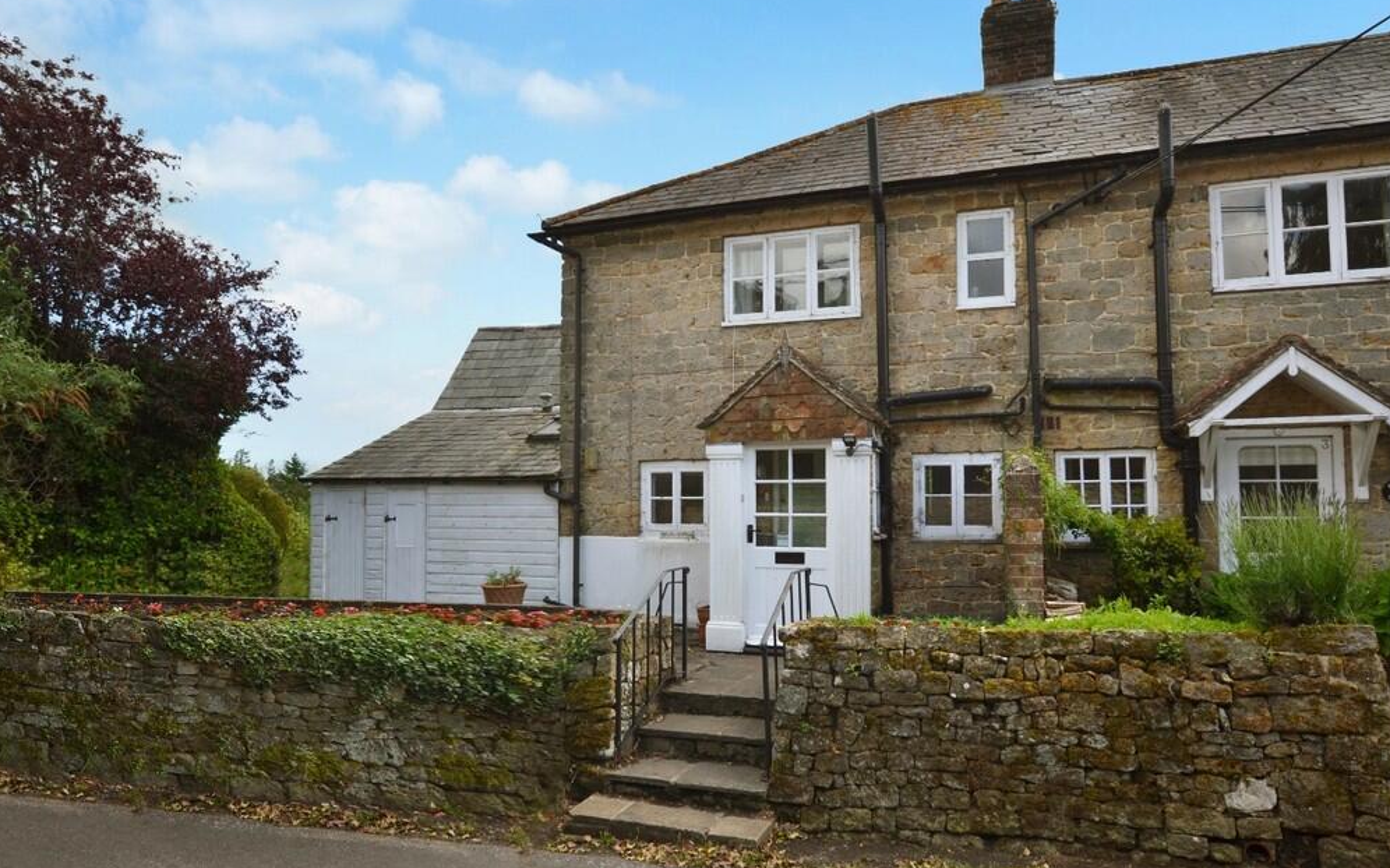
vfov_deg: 55.0
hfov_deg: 79.7
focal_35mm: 22
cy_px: 455
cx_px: 710
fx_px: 833
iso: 100
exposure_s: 1/200
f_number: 7.1
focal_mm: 14
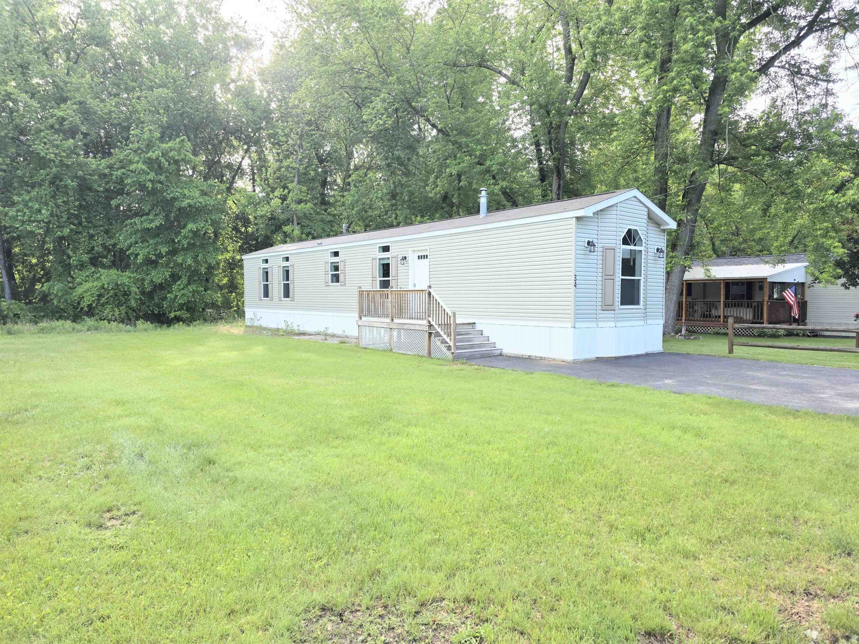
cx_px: 430
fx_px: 571
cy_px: 322
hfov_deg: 73.9
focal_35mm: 23
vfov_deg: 58.9
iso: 50
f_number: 1.7
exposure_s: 1/359
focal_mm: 6.3
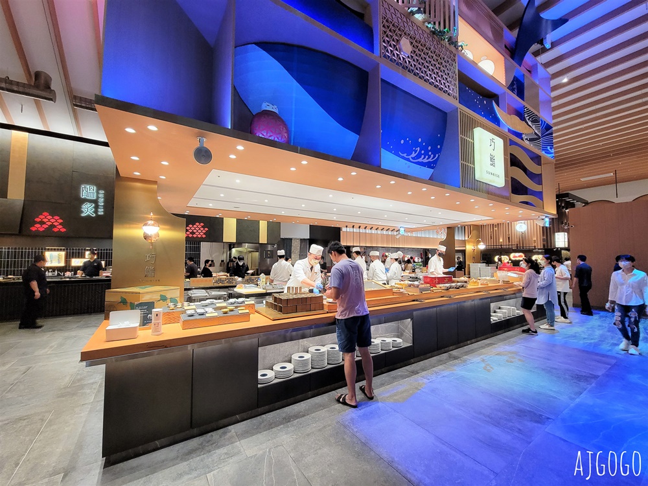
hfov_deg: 106.2
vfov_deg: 89.9
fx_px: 243
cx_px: 324
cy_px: 243
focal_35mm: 13
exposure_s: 1/60
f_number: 2.2
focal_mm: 2.2
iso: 320
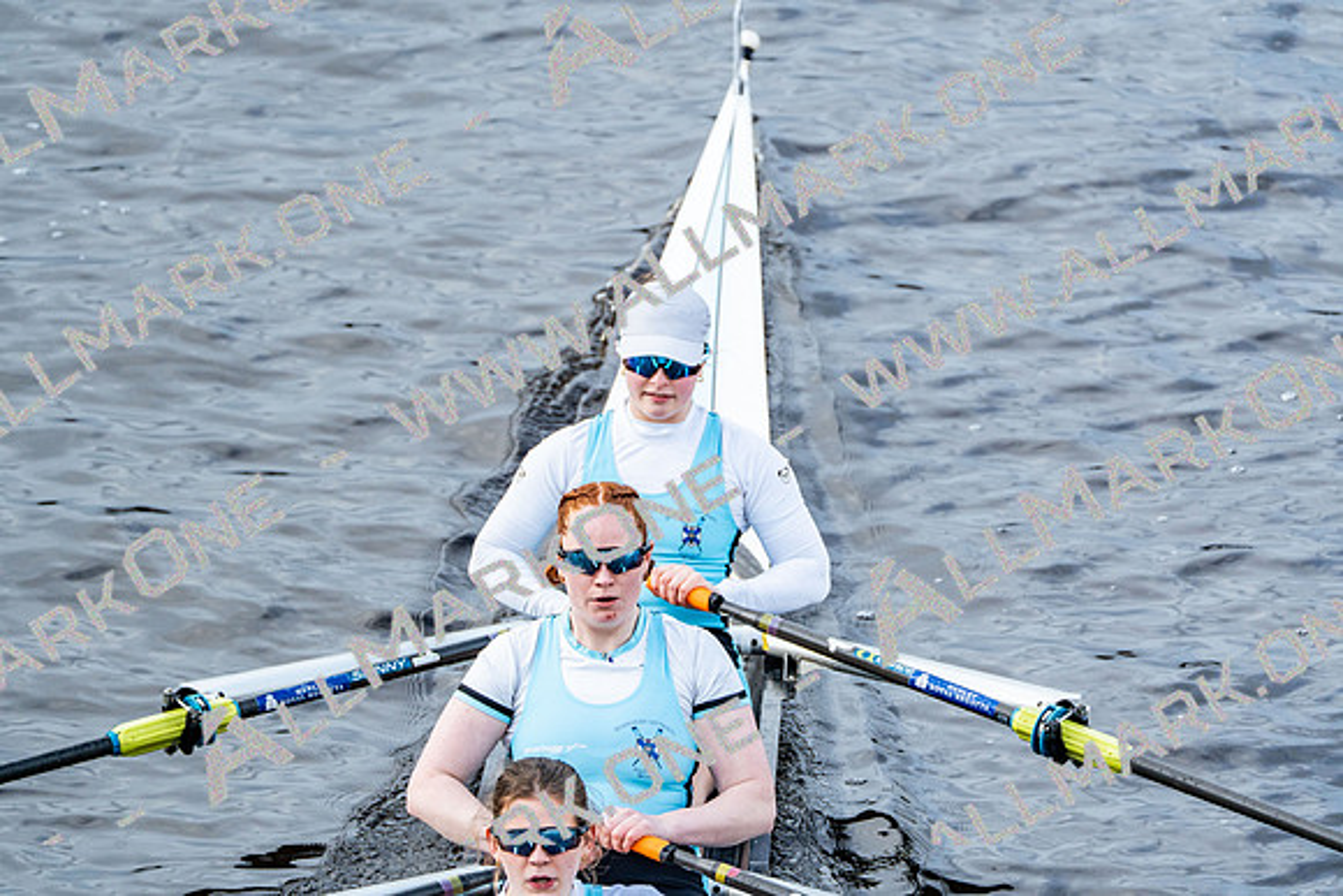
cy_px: 448
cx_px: 672
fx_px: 22388
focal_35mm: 600
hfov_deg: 3.4
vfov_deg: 2.3
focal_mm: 600
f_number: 6.3
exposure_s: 1/1250
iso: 1250
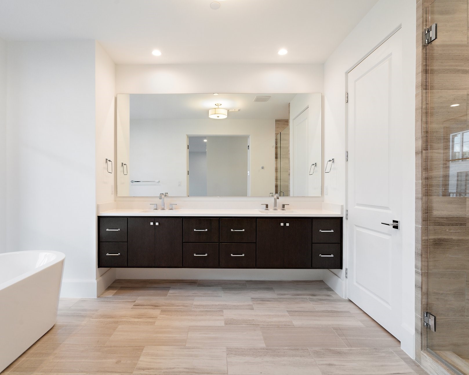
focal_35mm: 19
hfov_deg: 83.1
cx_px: 218
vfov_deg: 70.9
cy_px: 183
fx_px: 264
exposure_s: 1/60
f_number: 9
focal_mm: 16
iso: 200
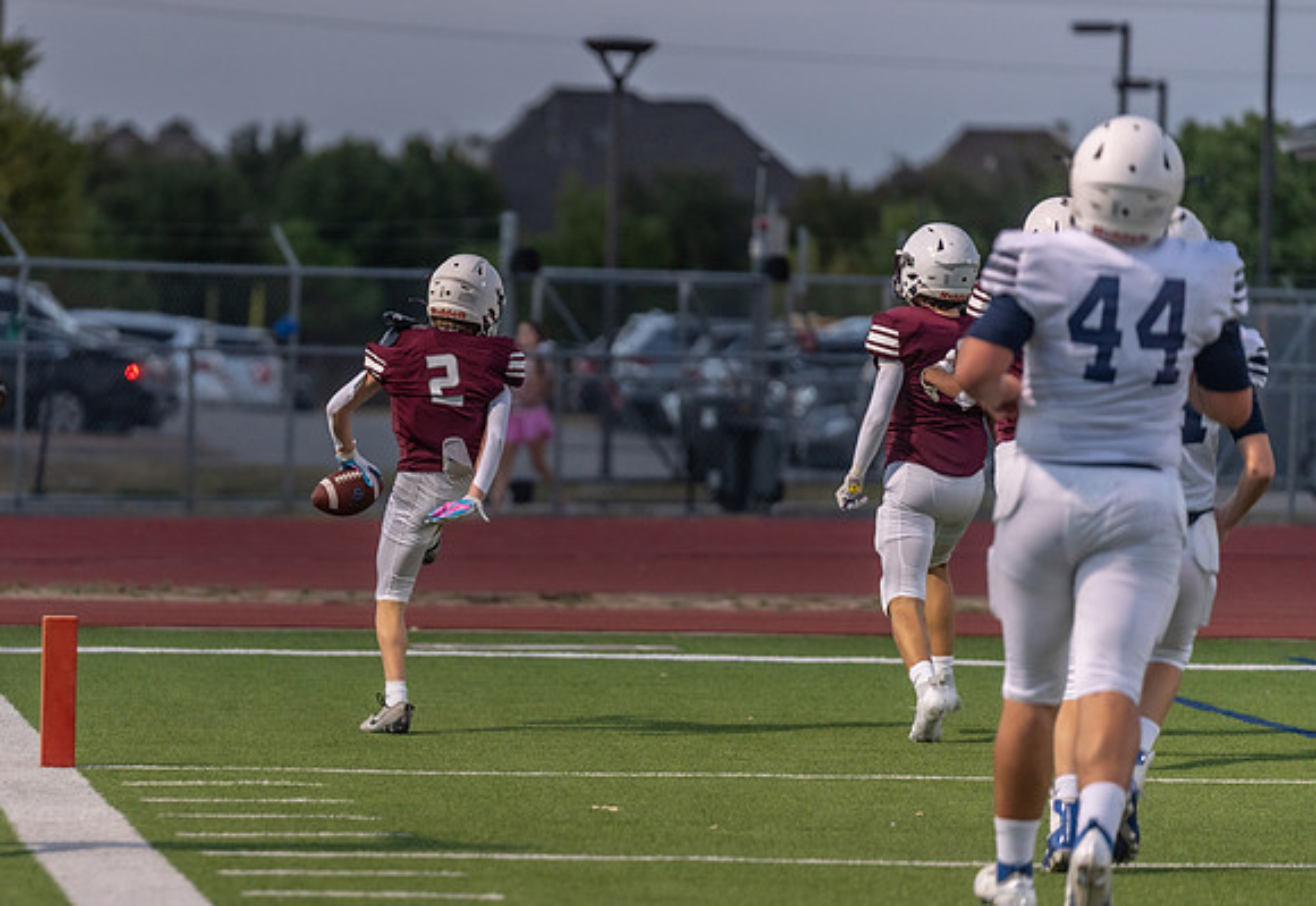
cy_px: 474
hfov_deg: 7.6
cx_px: 427
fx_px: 9875
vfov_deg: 5.2
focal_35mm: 267
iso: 800
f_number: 2.8
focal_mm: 200
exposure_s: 1/640
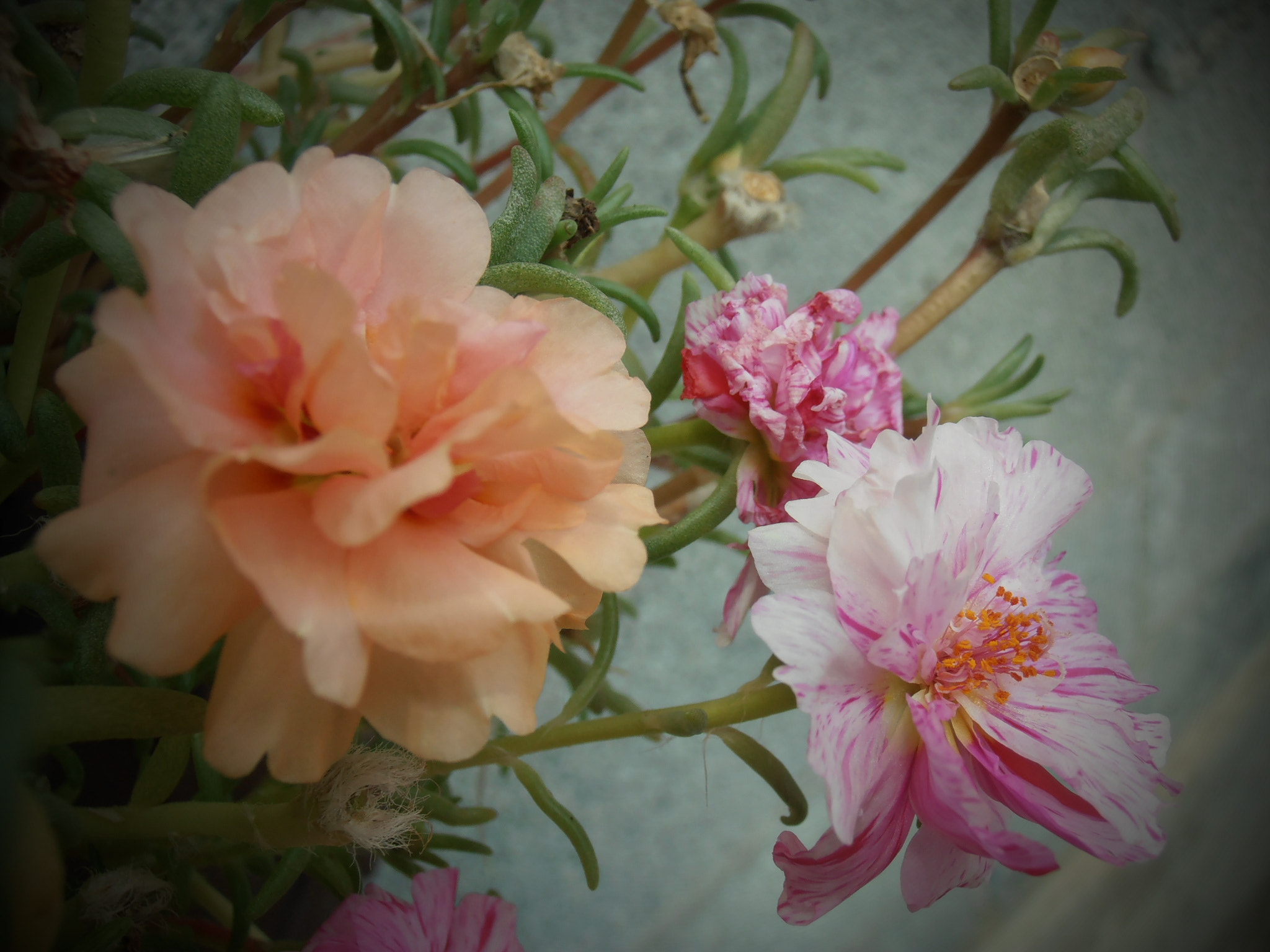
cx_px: 635
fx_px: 1357
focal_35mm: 37
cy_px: 476
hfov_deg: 50.1
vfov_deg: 38.7
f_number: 3.9
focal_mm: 6.61
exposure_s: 1/160
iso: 80
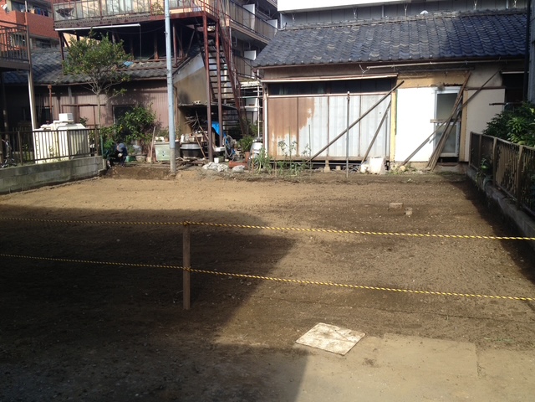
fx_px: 541
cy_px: 201
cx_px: 268
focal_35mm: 35
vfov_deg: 40.7
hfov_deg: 52.6
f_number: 2.4
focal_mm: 4.28
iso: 50
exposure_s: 1/557
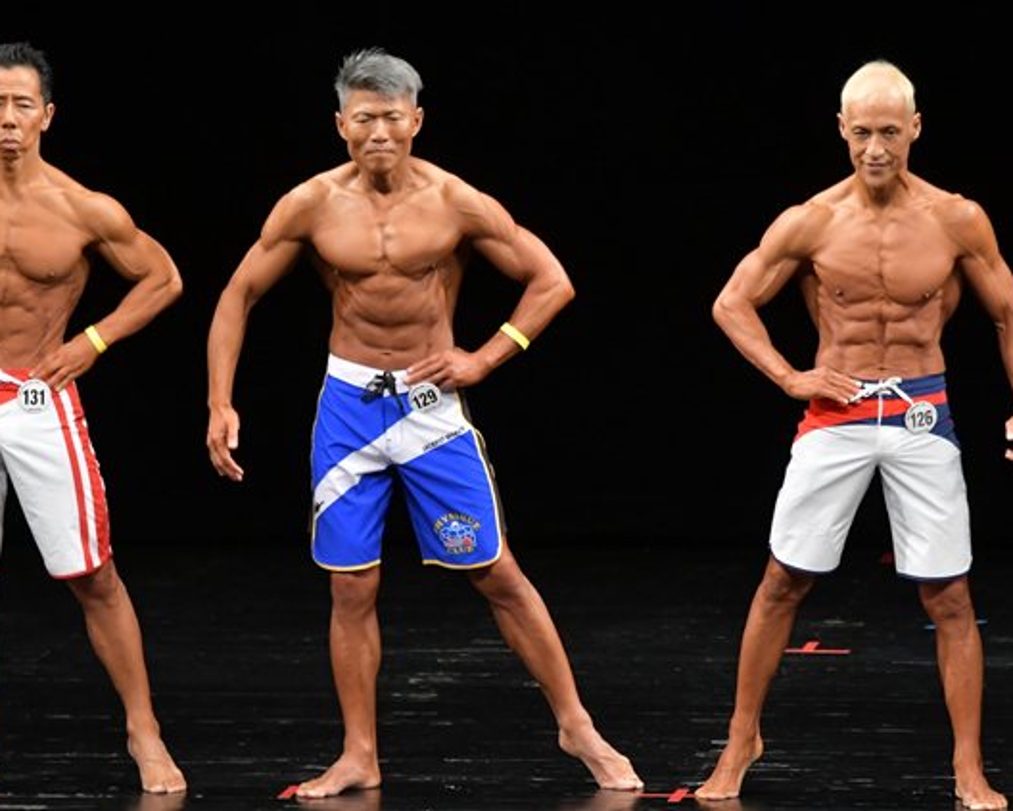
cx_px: 506
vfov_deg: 4.4
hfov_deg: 5.5
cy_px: 403
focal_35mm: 351
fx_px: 10529
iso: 3200
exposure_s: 1/400
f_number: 5.6
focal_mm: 170
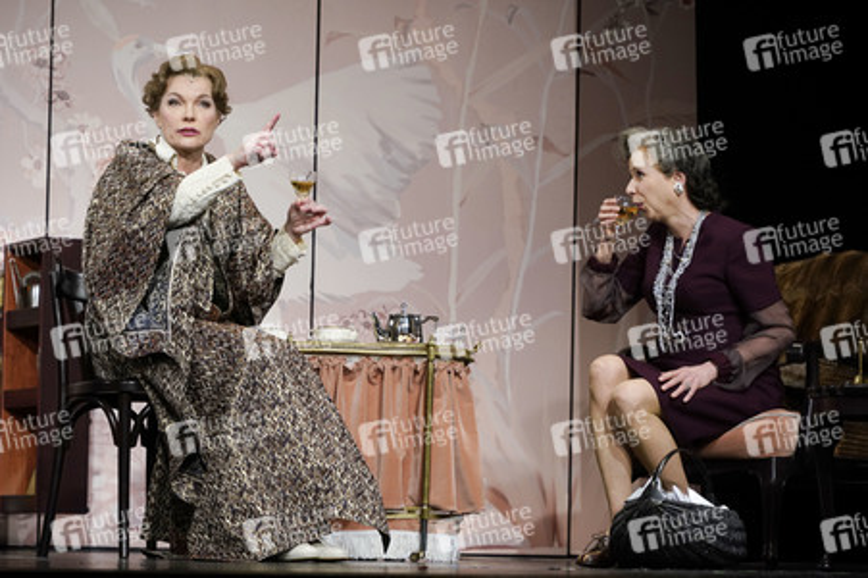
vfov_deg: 9.6
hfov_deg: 14.5
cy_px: 289
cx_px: 434
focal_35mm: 142
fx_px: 3421
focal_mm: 142
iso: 1600
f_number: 5.6
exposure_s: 1/640
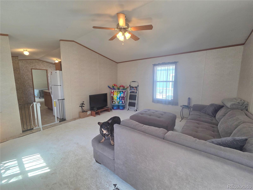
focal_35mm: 13
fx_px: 95
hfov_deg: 106.2
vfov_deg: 89.9
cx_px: 126
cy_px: 95
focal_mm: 2.2
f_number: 2.2
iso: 125
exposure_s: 1/120
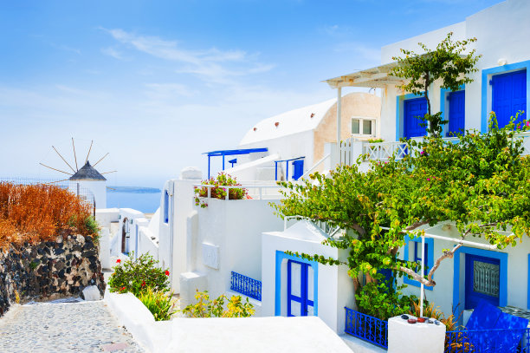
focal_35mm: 31
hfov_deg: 60.3
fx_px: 456
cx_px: 265
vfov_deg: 42.3
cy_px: 176
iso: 200
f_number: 10
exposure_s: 1/250
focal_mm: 31
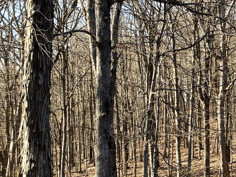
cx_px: 337
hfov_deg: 20.3
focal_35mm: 85
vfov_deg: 17.4
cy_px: 84
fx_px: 579
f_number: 1.8
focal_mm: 4.25
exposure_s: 1/630
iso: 32
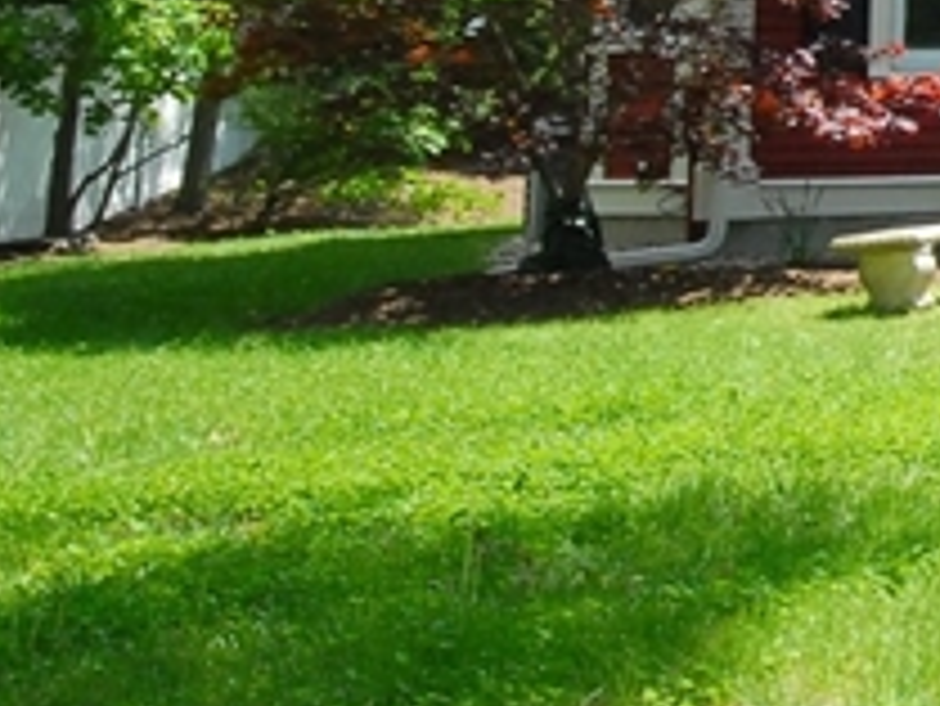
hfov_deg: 17.1
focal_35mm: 85
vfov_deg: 16.5
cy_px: -175
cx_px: 1858
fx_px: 2310
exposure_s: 1/100
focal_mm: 12
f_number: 11
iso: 400
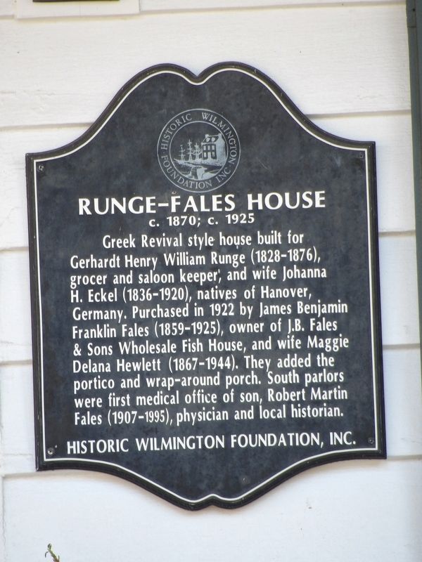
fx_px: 13784
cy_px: 281
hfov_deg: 1.8
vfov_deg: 2.3
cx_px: 211
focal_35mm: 848
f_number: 4.8
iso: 224
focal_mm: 152.1
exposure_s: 1/50
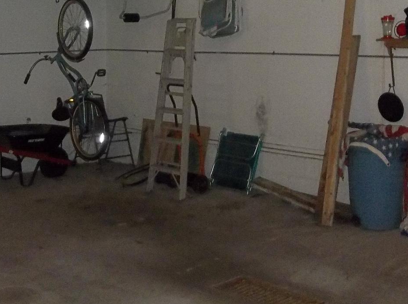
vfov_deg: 24.6
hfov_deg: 32.6
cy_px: 107
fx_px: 694
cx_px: 155
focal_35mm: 59
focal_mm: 4.9
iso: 400
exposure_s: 1/30
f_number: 3.5
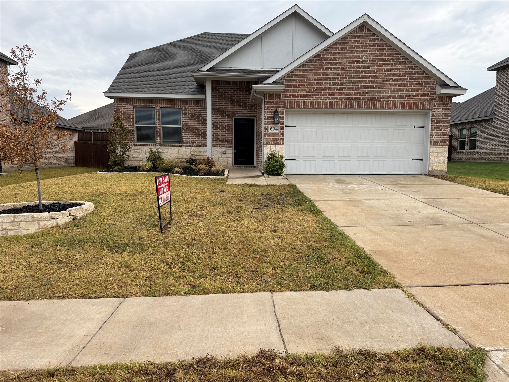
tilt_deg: -5.9
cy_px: 191
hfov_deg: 71.6
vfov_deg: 56.8
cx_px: 254
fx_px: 353
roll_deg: -0.5
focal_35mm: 24
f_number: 1.78
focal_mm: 6.76
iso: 80
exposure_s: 1/878
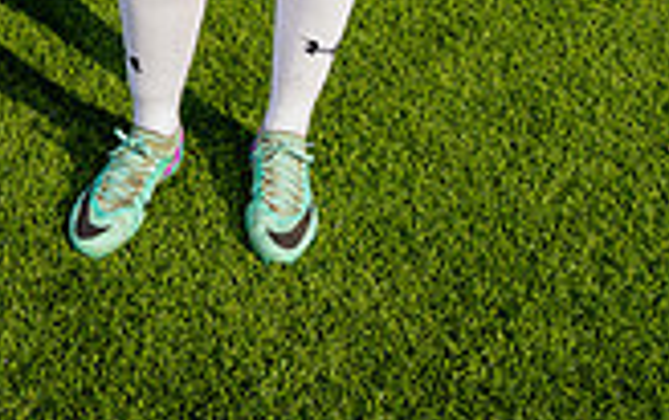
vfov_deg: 15.2
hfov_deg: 30.6
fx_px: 1223
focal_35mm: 67
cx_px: 294
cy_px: -457
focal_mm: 24
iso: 50
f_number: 7.1
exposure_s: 1/125
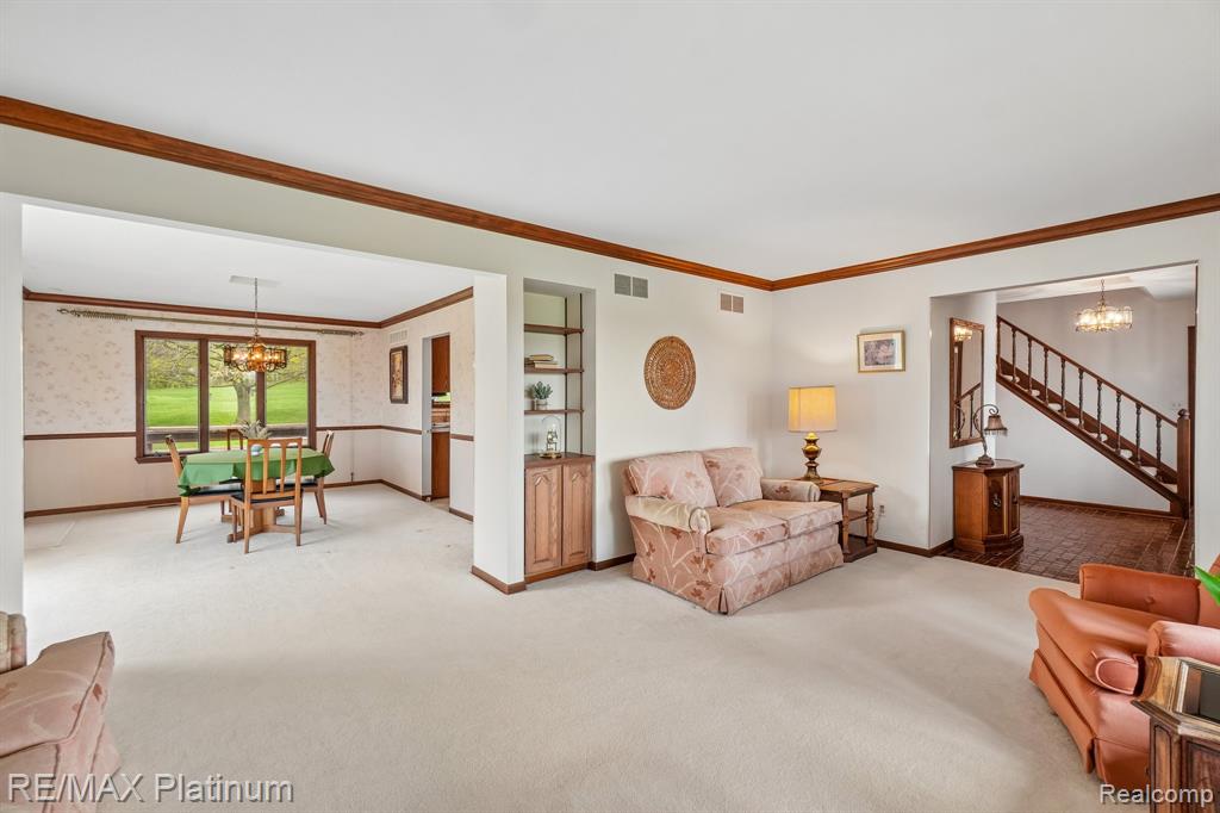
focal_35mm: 15
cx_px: 610
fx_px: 508
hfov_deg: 100.4
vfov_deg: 77.3
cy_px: 406
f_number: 8
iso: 320
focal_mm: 10
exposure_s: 1/30
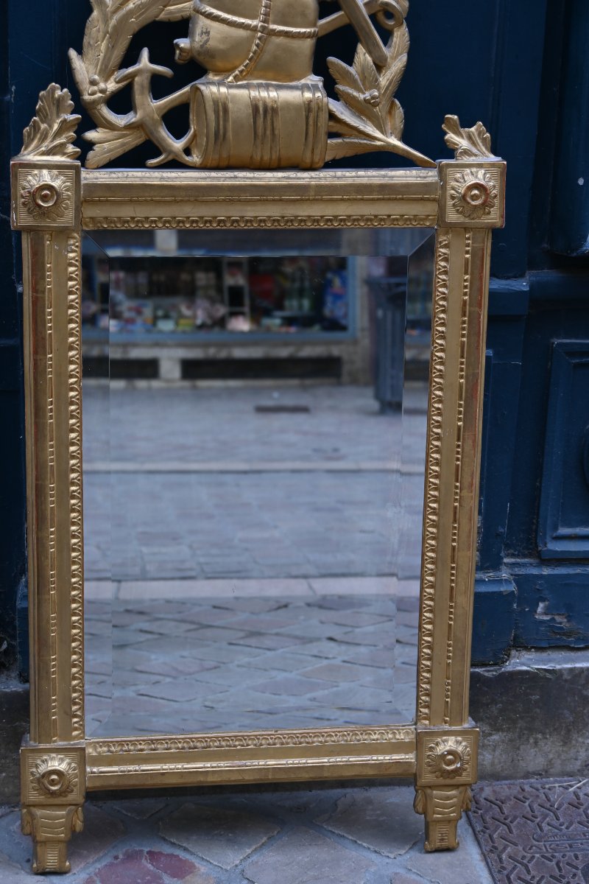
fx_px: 1620
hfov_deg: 20.6
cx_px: 294
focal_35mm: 66
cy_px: 442
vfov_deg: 30.5
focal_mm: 44
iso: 220
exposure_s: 1/80
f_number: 4.5
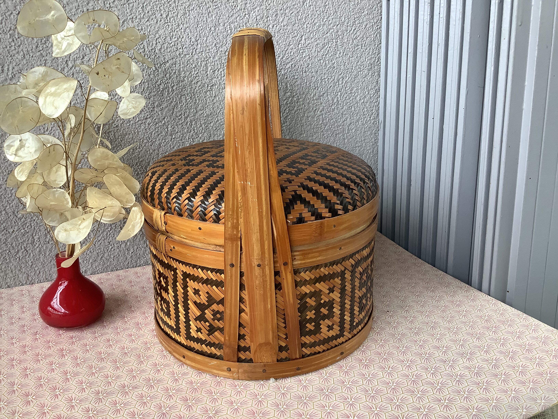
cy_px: 210
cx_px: 279
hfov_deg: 58.4
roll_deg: +1.8
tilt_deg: -16.6
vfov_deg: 45.4
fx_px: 500
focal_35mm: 31
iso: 80
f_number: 2.4
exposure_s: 1/120
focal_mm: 3.3
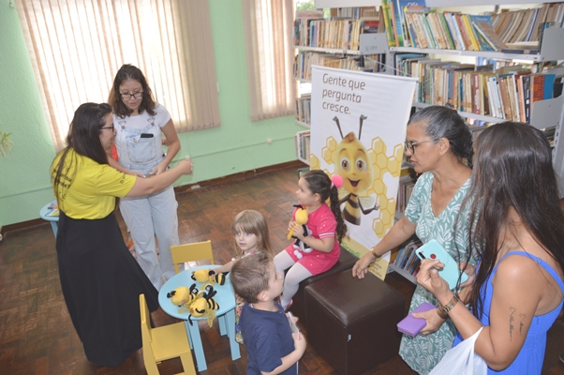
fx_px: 822
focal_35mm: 52
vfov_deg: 25.7
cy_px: 188
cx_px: 282
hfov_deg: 37.9
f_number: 4.5
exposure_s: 1/60
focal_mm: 35
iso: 400
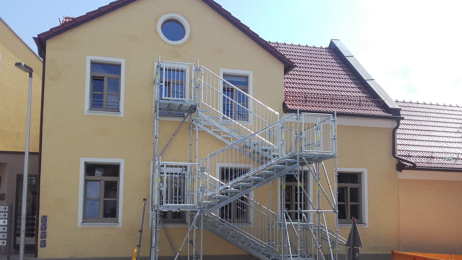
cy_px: 169
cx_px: 231
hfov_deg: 58.0
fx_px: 417
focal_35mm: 34
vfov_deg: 34.4
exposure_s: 1/1008
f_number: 2.2
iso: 50
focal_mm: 3.31
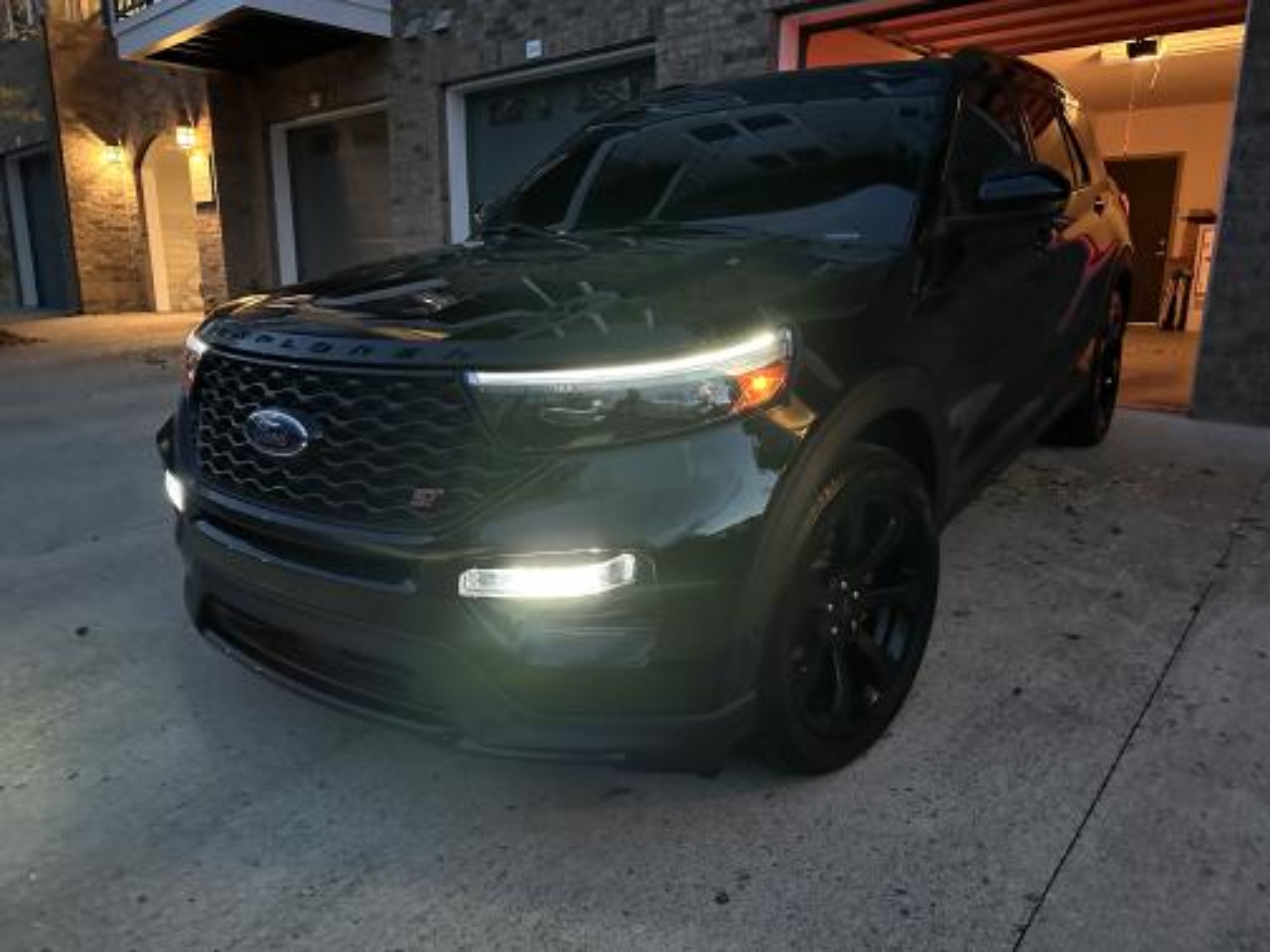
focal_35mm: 24
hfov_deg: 71.6
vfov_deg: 56.8
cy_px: 476
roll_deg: -0.7
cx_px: 635
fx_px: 881
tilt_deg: -14.2
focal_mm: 6.86
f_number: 1.78
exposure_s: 1/30
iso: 1600
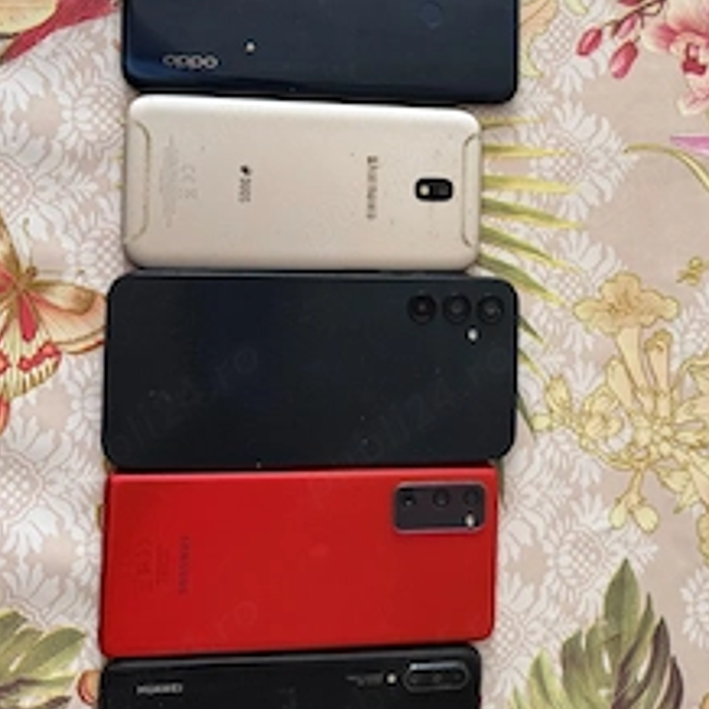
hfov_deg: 42.3
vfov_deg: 42.0
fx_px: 904
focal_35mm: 39
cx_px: 472
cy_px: 208
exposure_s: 1/121
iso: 125
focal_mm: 6.76
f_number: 1.78
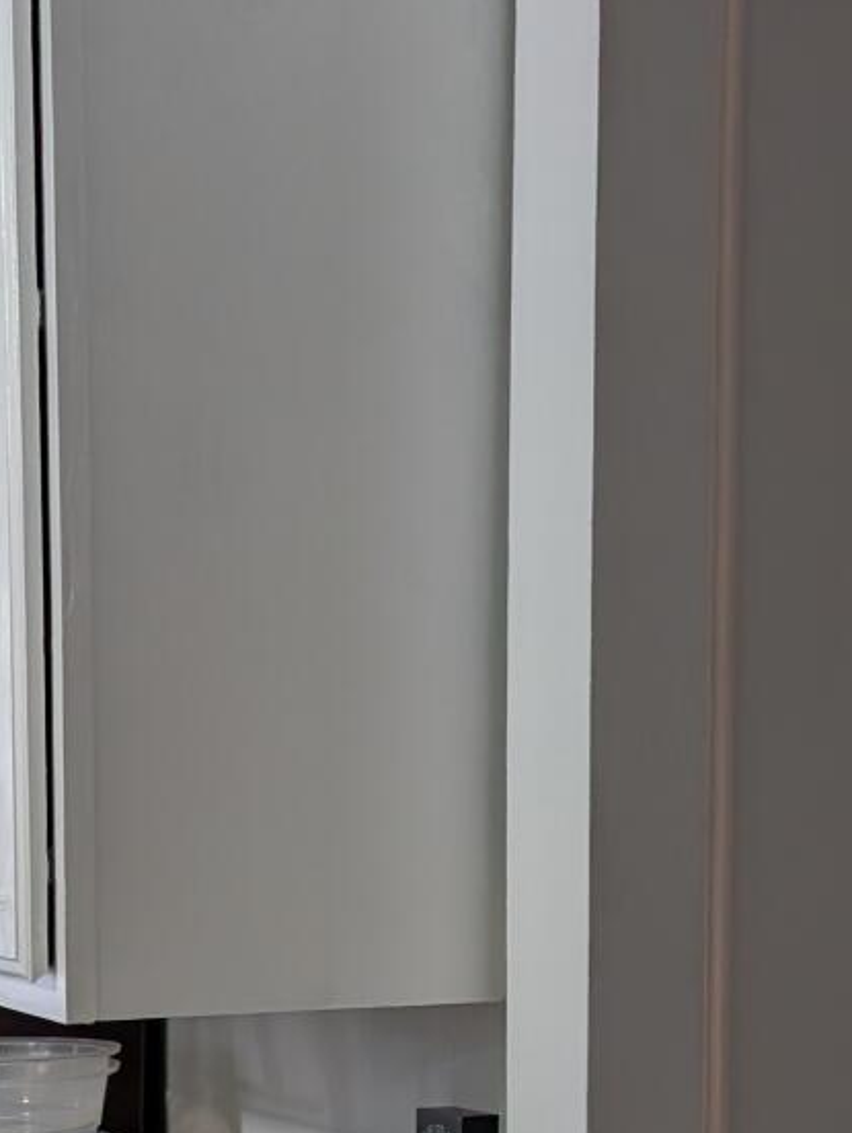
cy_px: 1322
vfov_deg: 21.1
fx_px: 2851
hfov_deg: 15.4
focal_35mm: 87
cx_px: -496
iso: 219
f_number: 1.68
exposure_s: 1/40
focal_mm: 6.9
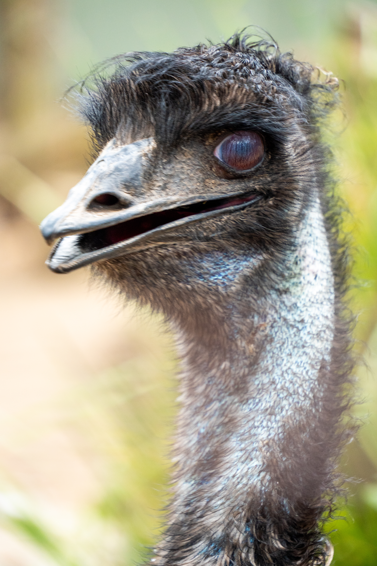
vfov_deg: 9.7
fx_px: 3322
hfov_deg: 6.5
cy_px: 283
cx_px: 188
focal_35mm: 212
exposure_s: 1/250
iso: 1000
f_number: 5.6
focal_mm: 141
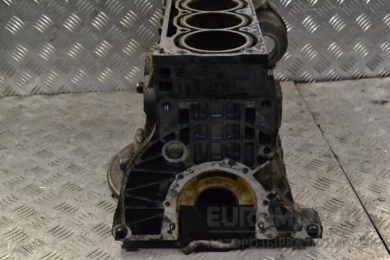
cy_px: 130
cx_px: 195
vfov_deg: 25.8
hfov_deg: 37.9
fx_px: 569
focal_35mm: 52
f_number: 9
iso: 3200
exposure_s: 1/320
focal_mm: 35
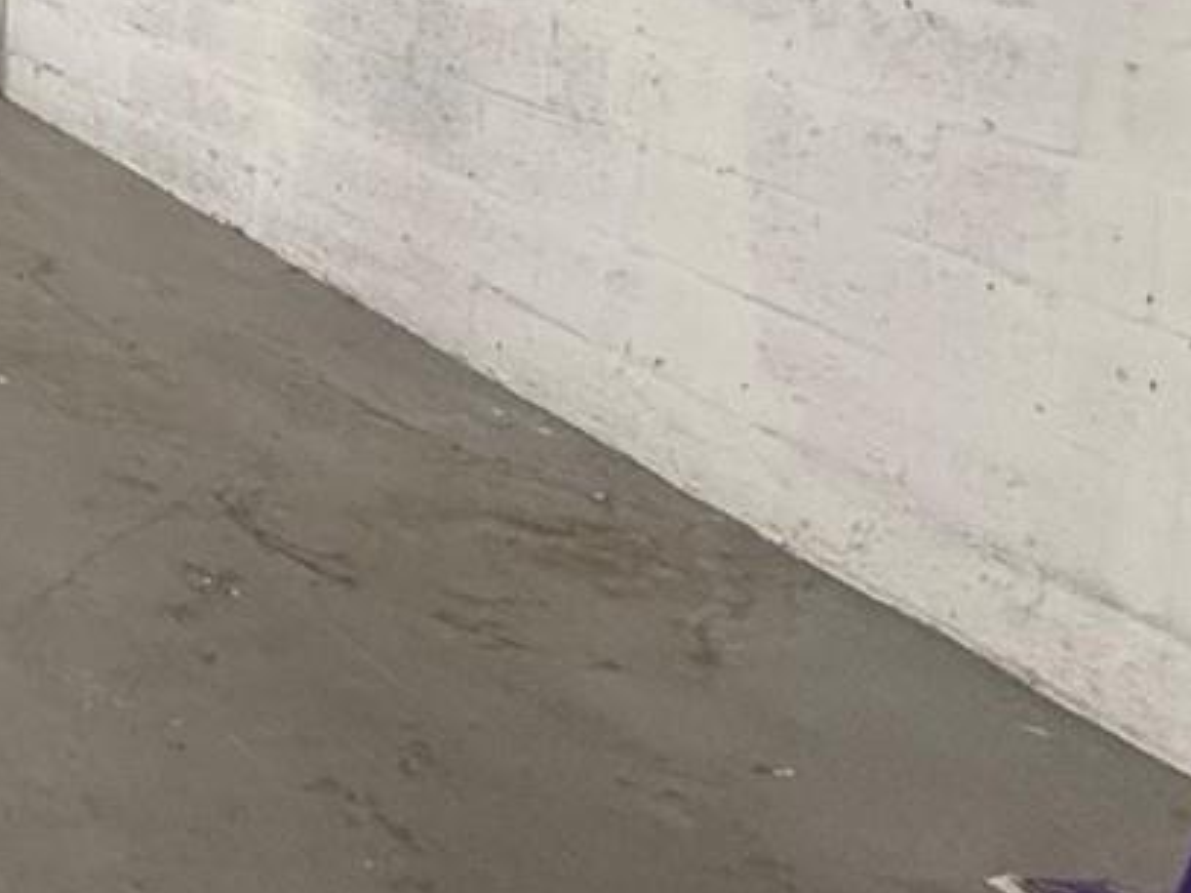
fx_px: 1892
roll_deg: -0.5
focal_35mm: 55
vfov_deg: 23.6
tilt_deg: -2.4
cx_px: -1030
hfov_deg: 21.0
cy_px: -249
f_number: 2.2
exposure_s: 1/120
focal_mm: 2.22
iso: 320
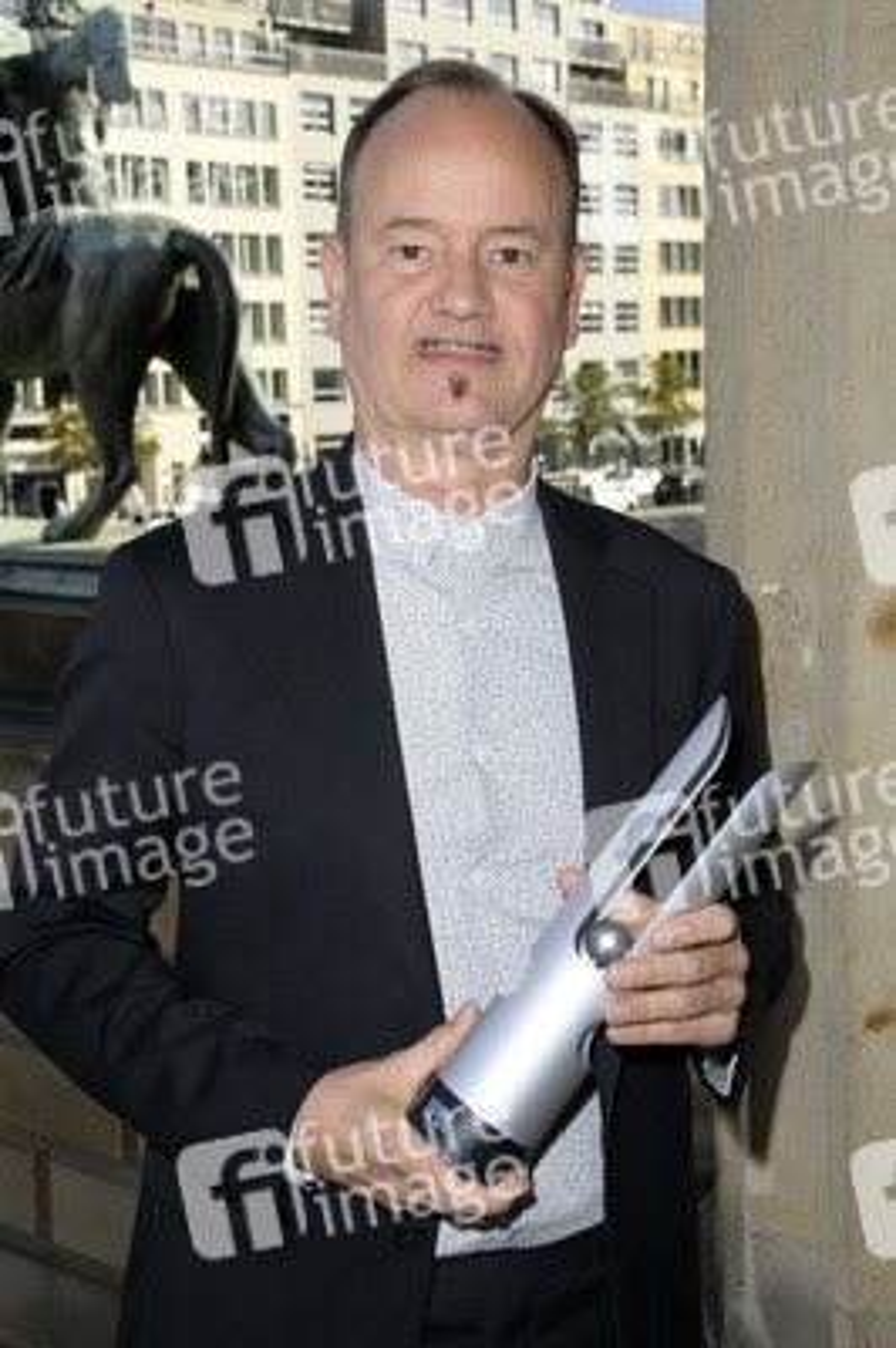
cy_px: 674
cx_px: 448
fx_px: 1945
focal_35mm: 52
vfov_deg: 38.2
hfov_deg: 25.9
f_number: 10
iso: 320
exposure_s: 1/250
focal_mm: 52
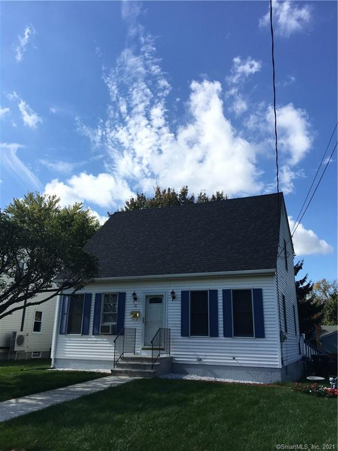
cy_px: 226
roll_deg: -0.9
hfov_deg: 48.2
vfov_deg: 61.7
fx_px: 378
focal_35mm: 29
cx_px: 169
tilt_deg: +18.6
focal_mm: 4.15
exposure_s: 1/1972
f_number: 2.2
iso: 25
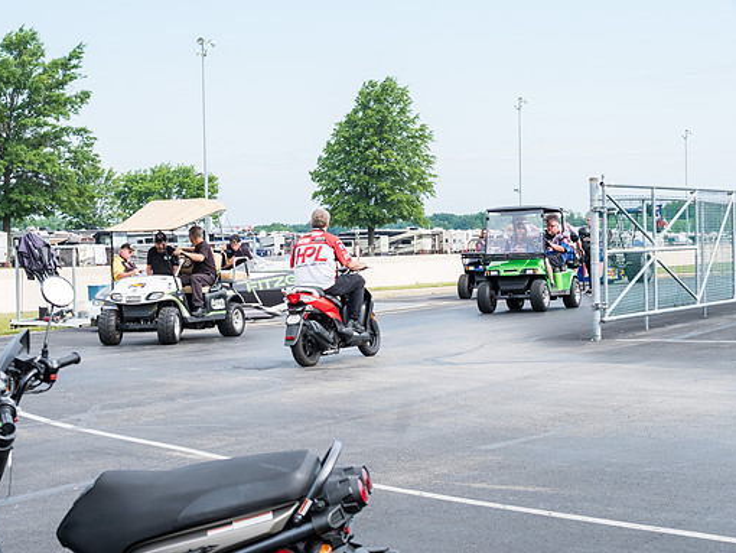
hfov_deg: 23.8
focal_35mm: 82
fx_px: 1744
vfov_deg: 18.0
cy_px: 278
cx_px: 330
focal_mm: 50
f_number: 9
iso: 400
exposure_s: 1/200
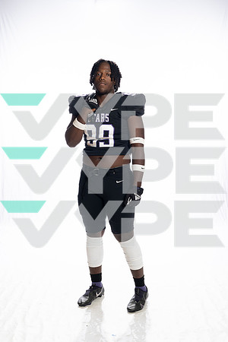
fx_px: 475
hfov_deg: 27.0
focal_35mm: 50
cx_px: 114
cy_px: 171
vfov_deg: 39.6
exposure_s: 1/250
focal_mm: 50
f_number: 8
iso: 800
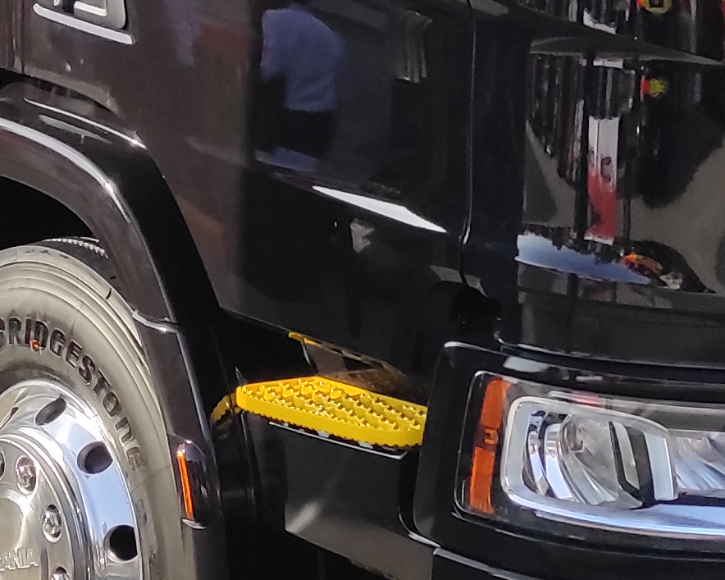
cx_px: 259
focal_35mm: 128
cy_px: 112
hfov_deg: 15.0
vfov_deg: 12.0
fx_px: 2746
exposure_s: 1/1836
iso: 100
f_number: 1.89
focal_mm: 5.43
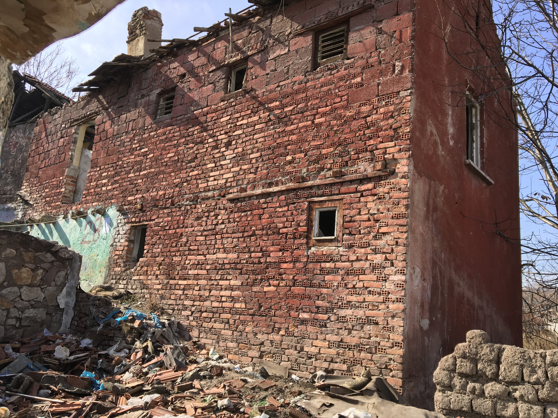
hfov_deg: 61.7
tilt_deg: +13.1
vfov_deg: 48.2
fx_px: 467
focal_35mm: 29
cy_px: 209
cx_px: 279
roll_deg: -2.9
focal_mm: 4.15
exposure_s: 1/746
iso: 25
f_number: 2.2
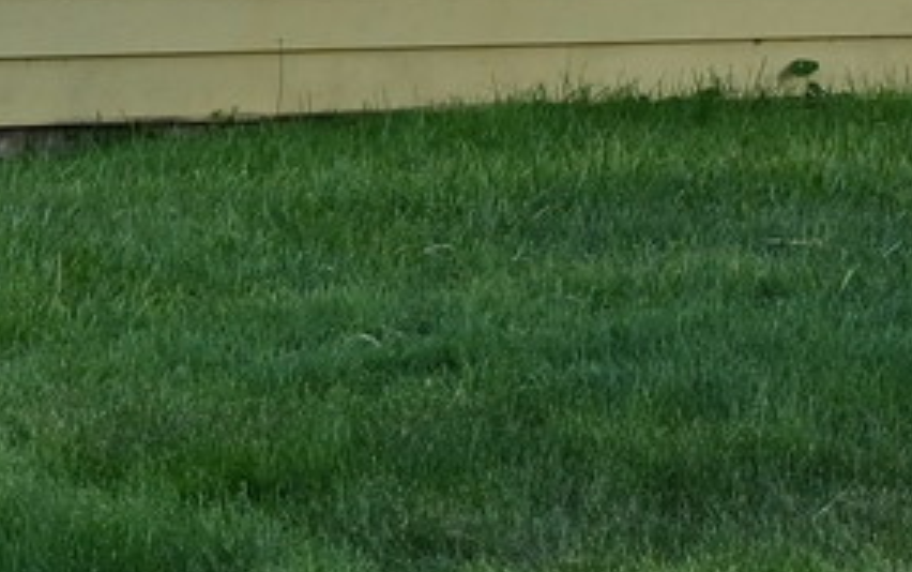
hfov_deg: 11.2
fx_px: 4550
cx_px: 1082
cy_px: -598
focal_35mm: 183
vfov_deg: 6.9
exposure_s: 1/80
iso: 400
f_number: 8
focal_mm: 21
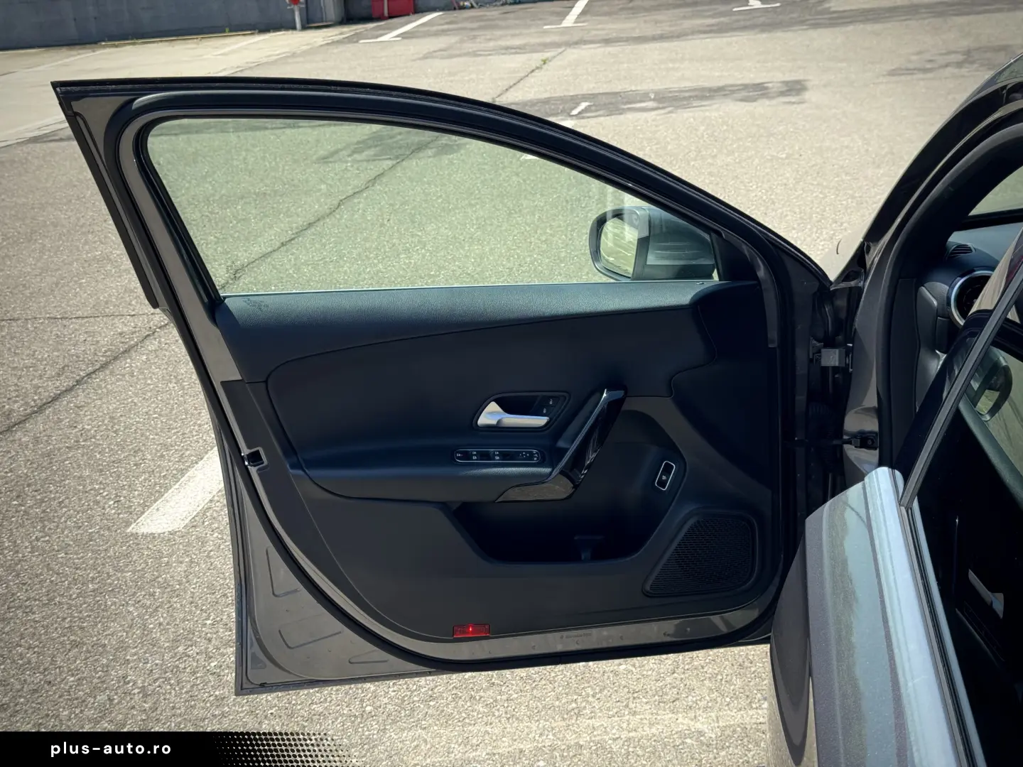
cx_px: 512
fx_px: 1419
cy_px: 384
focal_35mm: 48
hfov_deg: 39.7
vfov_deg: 30.3
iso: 64
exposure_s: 1/448
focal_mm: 6.76
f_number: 1.78
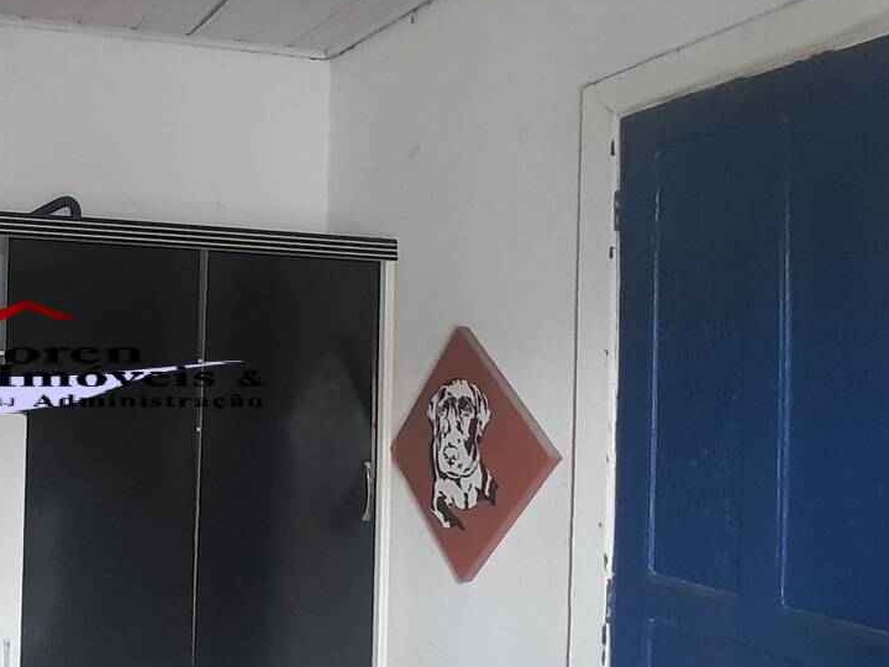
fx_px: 873
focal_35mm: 34
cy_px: 354
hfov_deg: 48.1
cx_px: 83
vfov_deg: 41.8
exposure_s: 1/24
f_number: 2.2
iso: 200
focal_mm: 1.46
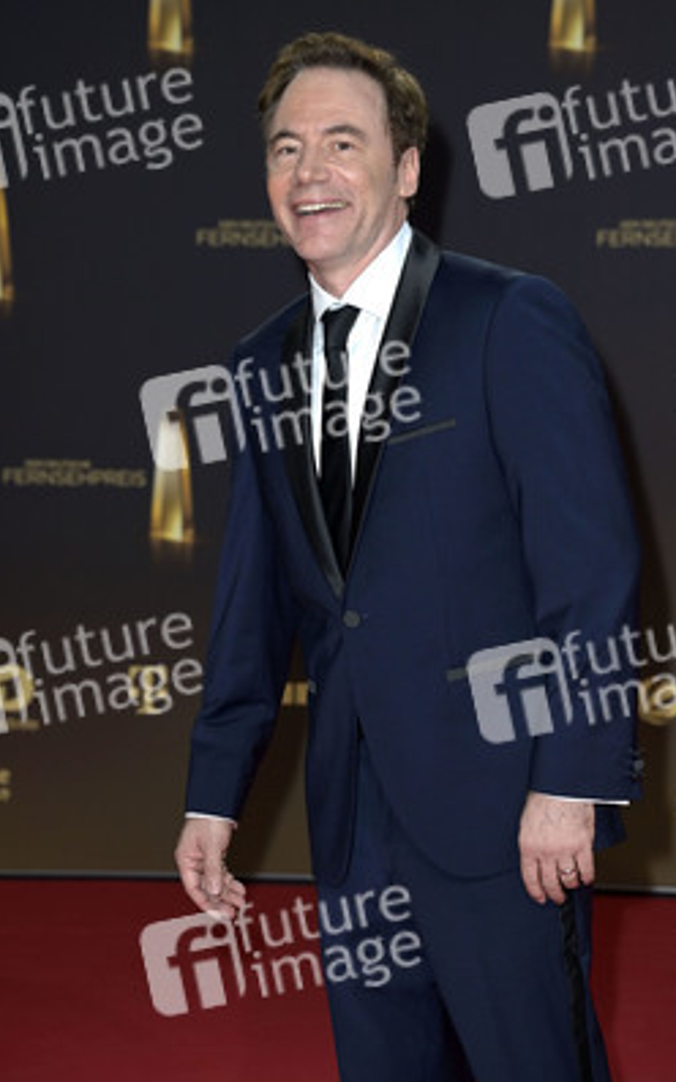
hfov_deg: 11.4
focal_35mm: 115
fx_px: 3391
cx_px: 360
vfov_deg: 18.1
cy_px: 542
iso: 800
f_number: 6.3
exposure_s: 1/250
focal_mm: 112
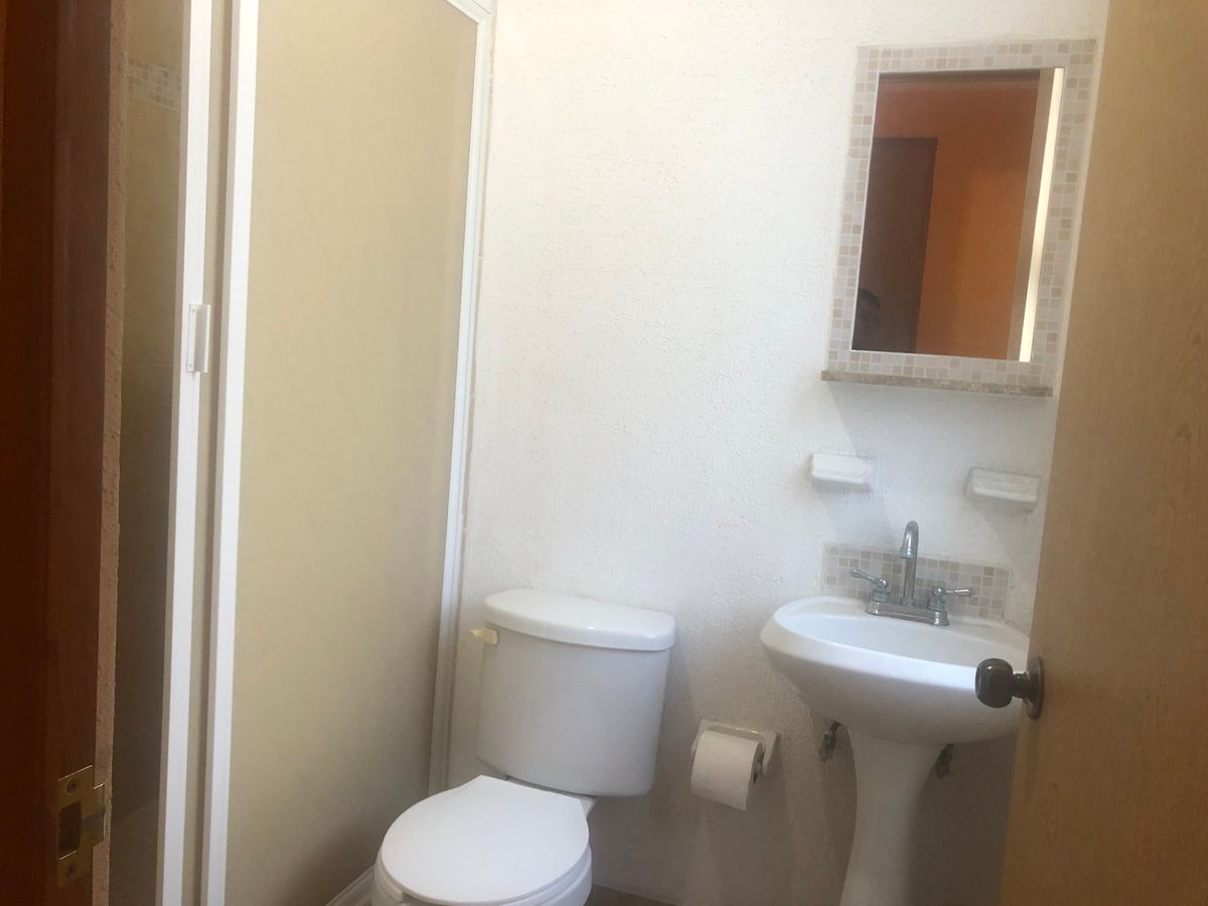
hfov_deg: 63.4
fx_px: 977
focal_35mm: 28
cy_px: 453
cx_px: 604
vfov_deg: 49.7
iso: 40
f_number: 1.8
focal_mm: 4
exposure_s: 1/15
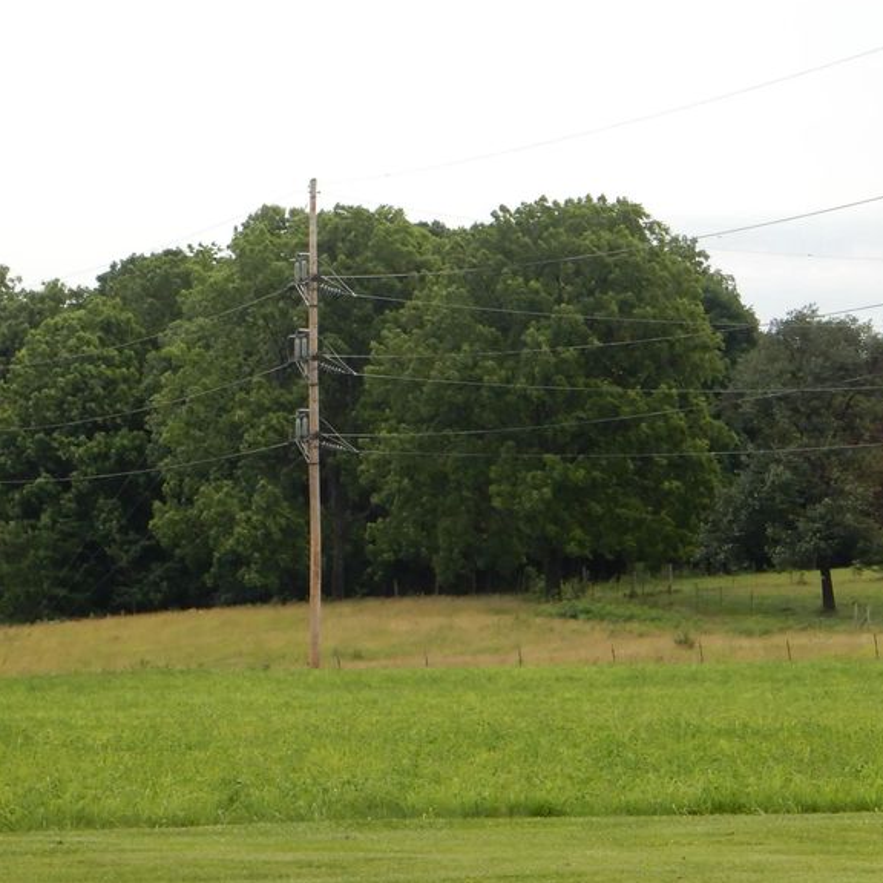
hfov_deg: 9.5
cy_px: 423
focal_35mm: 184
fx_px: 5310
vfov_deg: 9.5
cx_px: 464
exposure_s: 1/60
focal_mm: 20.9
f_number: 5.6
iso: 180
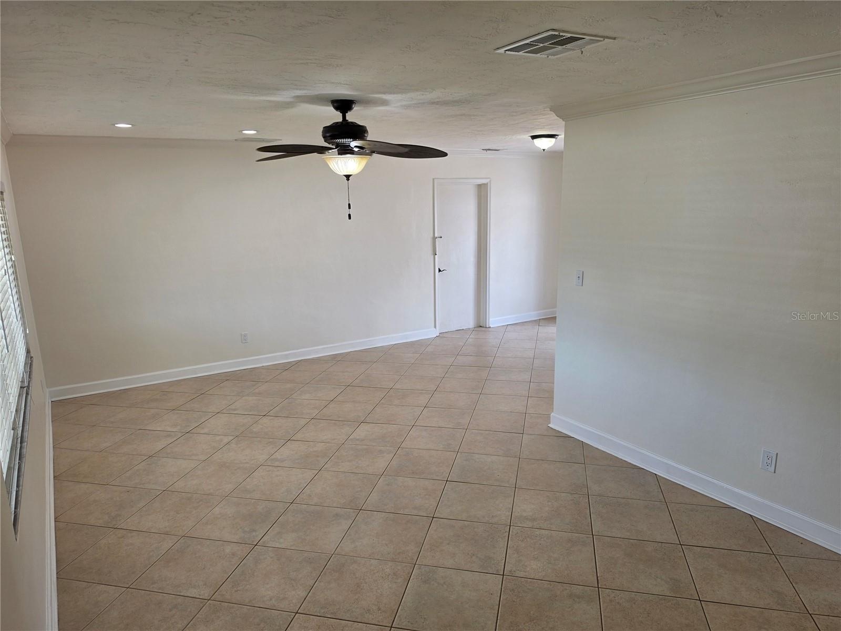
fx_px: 559
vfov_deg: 58.9
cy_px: 316
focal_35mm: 23
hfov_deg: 73.9
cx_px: 420
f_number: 1.4
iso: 32
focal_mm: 6.5
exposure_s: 1/120
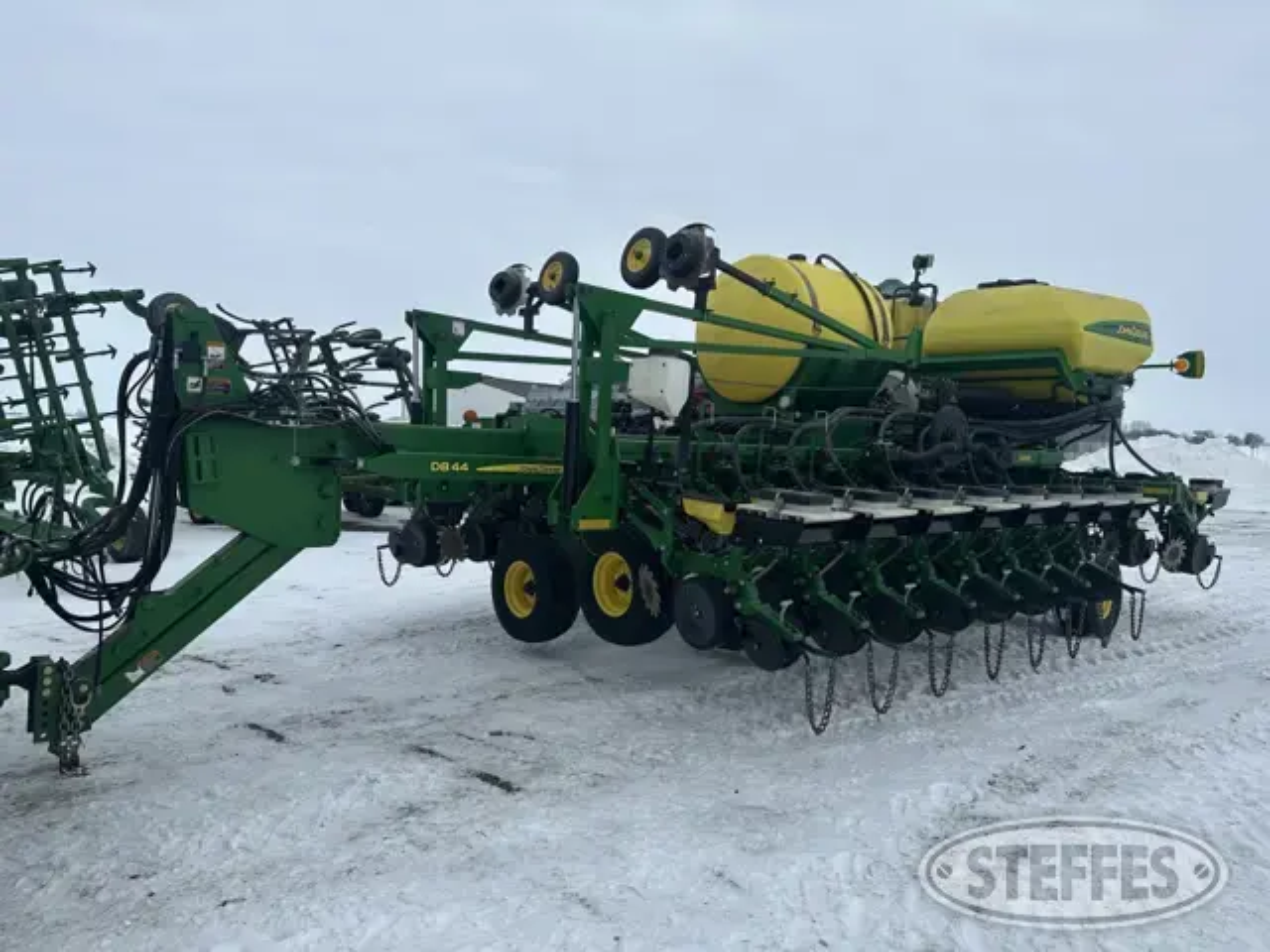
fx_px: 881
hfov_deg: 71.6
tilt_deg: -3.5
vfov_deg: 56.8
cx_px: 635
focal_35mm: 24
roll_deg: -1.1
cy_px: 476
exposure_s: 1/5000
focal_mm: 6.86
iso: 80
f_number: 1.78
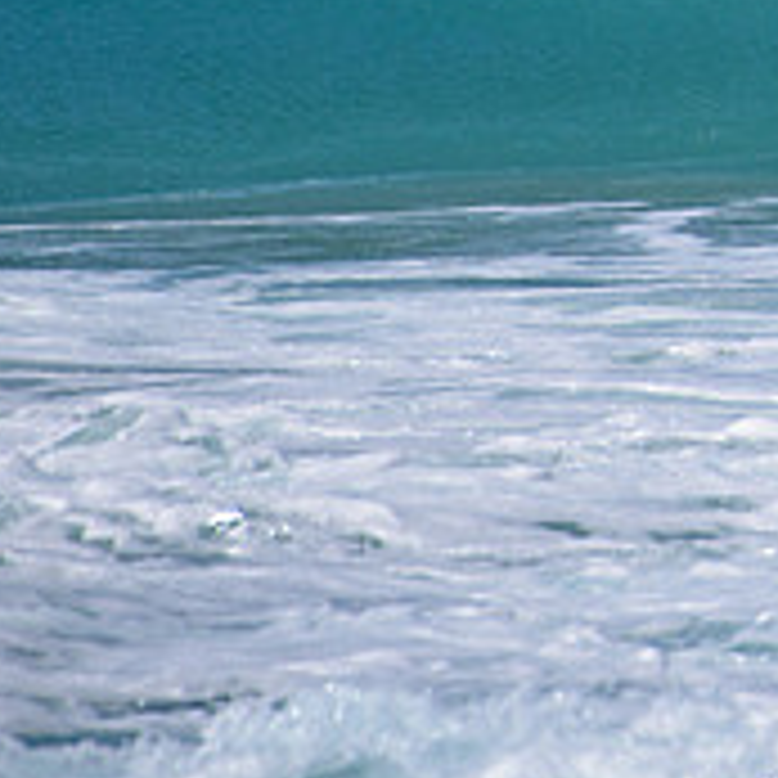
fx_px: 44321
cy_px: -181
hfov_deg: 1.0
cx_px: 1526
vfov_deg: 1.0
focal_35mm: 1743
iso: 90
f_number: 5.6
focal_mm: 500
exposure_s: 1/2000
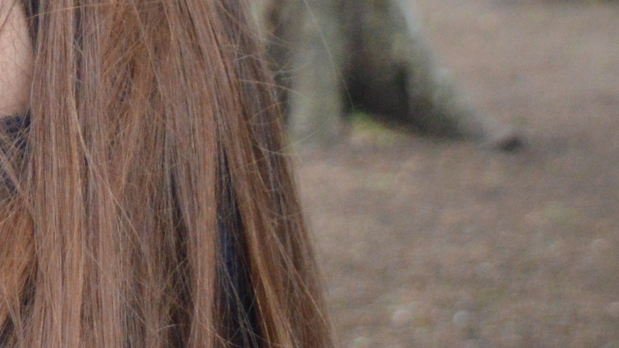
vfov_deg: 6.0
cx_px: -344
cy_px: -441
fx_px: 3224
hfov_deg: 10.5
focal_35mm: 196
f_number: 4
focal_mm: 27
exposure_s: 1/500
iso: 1400
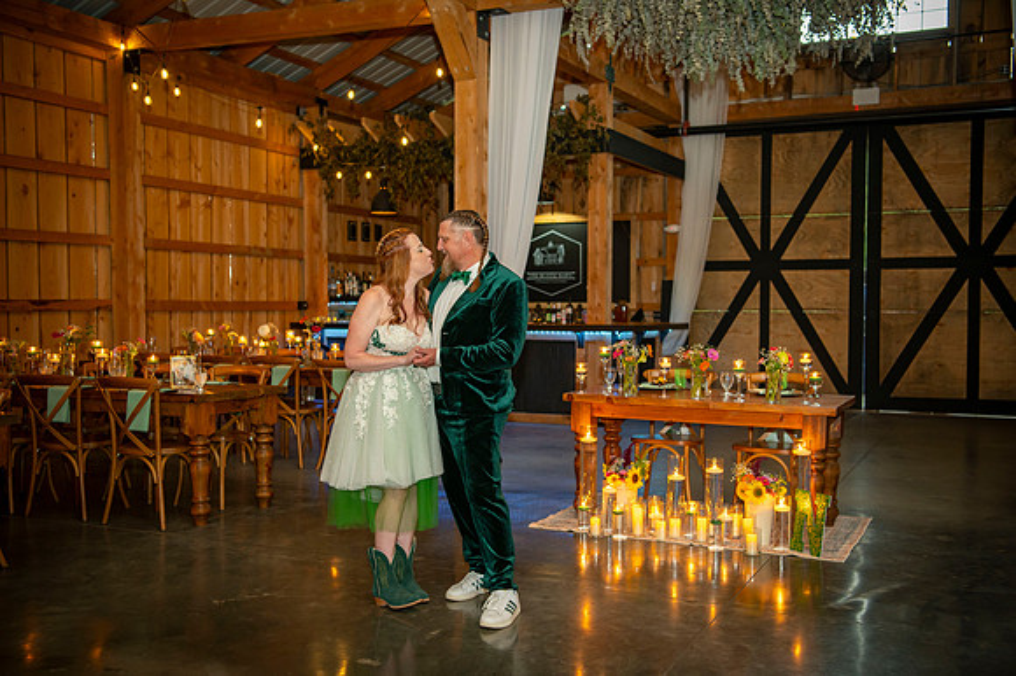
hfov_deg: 50.2
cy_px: 338
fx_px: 1084
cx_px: 508
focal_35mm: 38
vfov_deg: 34.6
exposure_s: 1/50
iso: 800
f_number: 3.2
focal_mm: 38
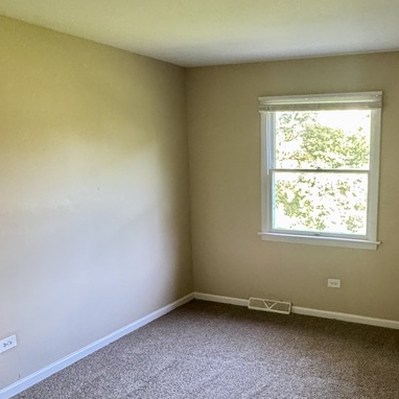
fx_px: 456
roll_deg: +0.4
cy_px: 231
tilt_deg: -9.3
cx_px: 284
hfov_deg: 46.0
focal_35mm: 35
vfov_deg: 47.1
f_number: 2.2
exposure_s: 1/60
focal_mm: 2.22
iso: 500
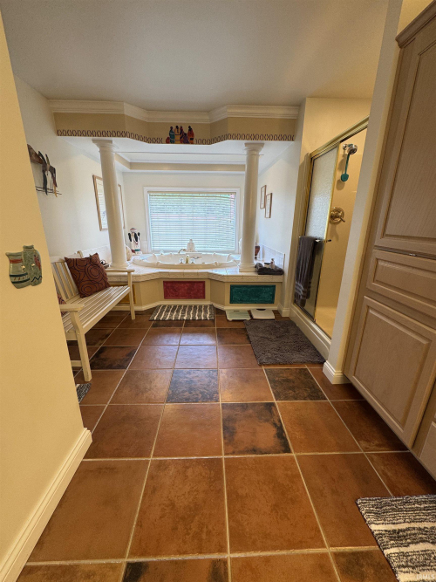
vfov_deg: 102.1
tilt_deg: -16.4
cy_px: 291
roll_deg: +0.3
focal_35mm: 14
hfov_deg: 85.7
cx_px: 218
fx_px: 235
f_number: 2.2
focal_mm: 2.22
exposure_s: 1/120
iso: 100
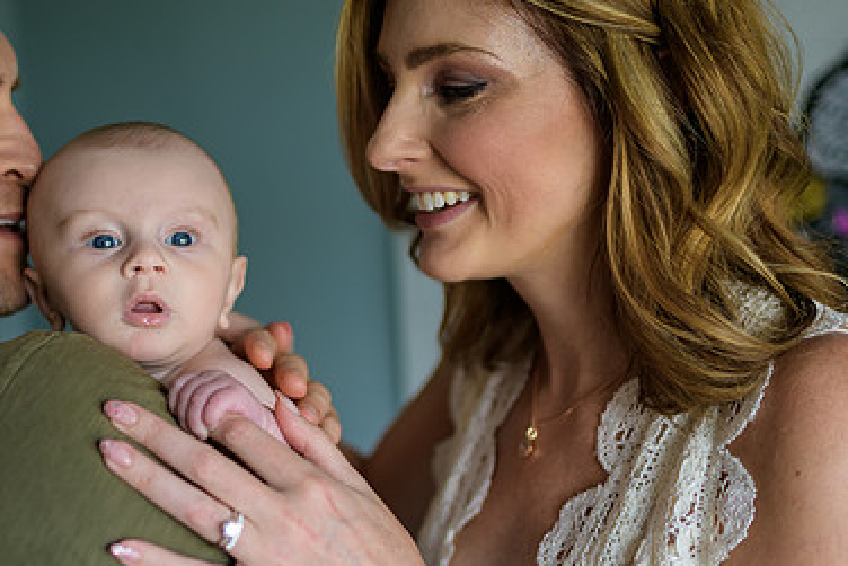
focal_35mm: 54
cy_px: 285
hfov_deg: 36.4
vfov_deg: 25.1
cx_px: 275
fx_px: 1272
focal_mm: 35
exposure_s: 1/160
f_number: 2
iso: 200
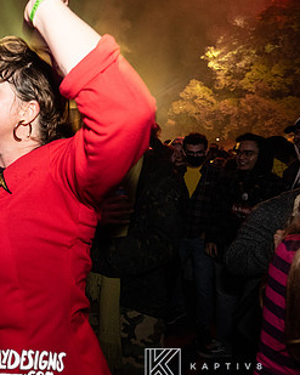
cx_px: -8
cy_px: 150
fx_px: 322
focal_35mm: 29
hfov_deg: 42.3
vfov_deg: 60.0
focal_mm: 14
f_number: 3.5
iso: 2000
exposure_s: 1/60
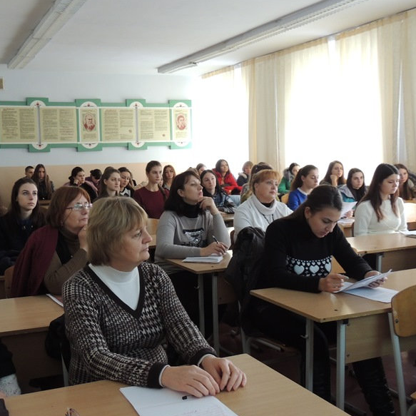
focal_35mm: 40
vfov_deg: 41.9
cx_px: 143
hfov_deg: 41.4
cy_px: 210
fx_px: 544
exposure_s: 1/20
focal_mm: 5.8
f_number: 3.2
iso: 400
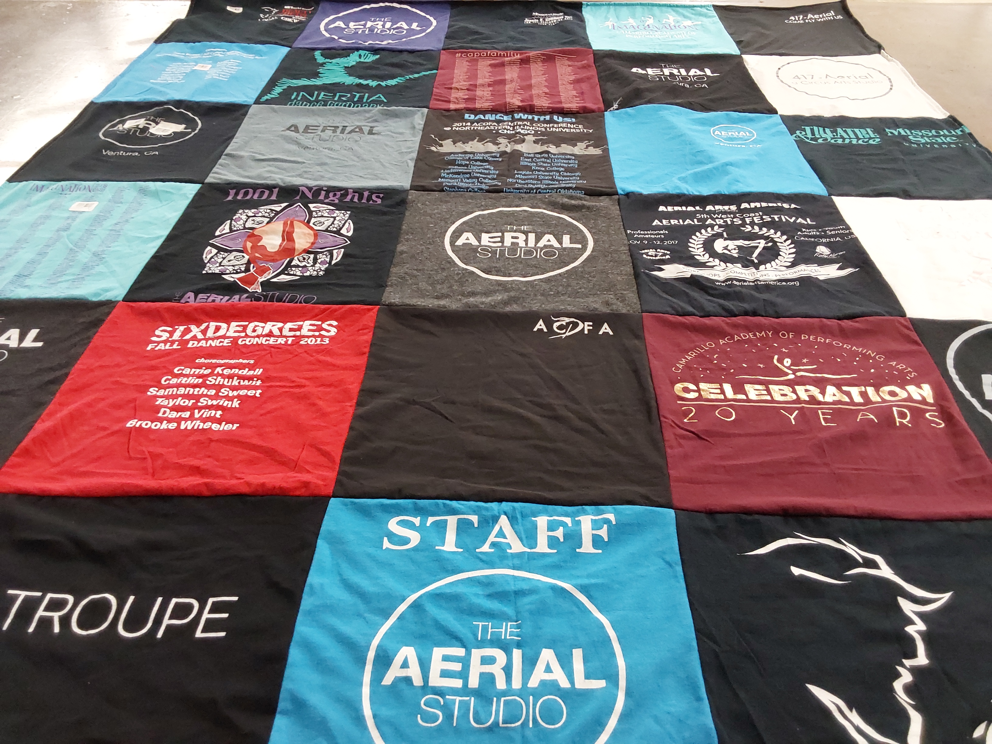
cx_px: 496
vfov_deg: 49.7
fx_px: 802
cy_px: 372
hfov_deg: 63.4
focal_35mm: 28
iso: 200
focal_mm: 2.91
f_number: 1.9
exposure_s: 1/50
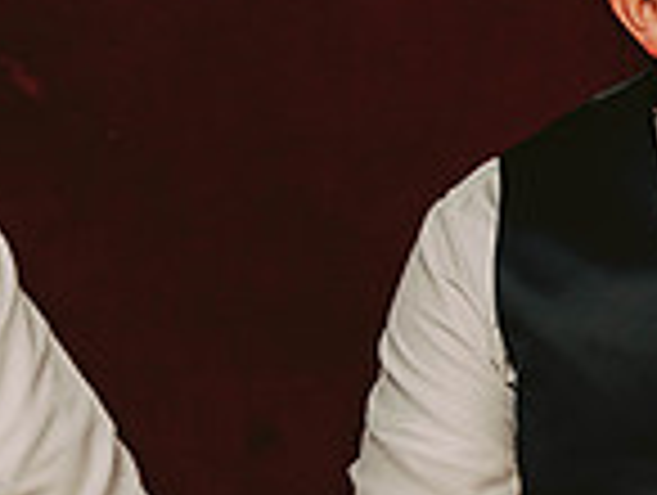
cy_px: 443
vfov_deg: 9.3
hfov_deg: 12.2
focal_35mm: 160
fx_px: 3042
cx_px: 693
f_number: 4
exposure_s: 1/250
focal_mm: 42
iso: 800
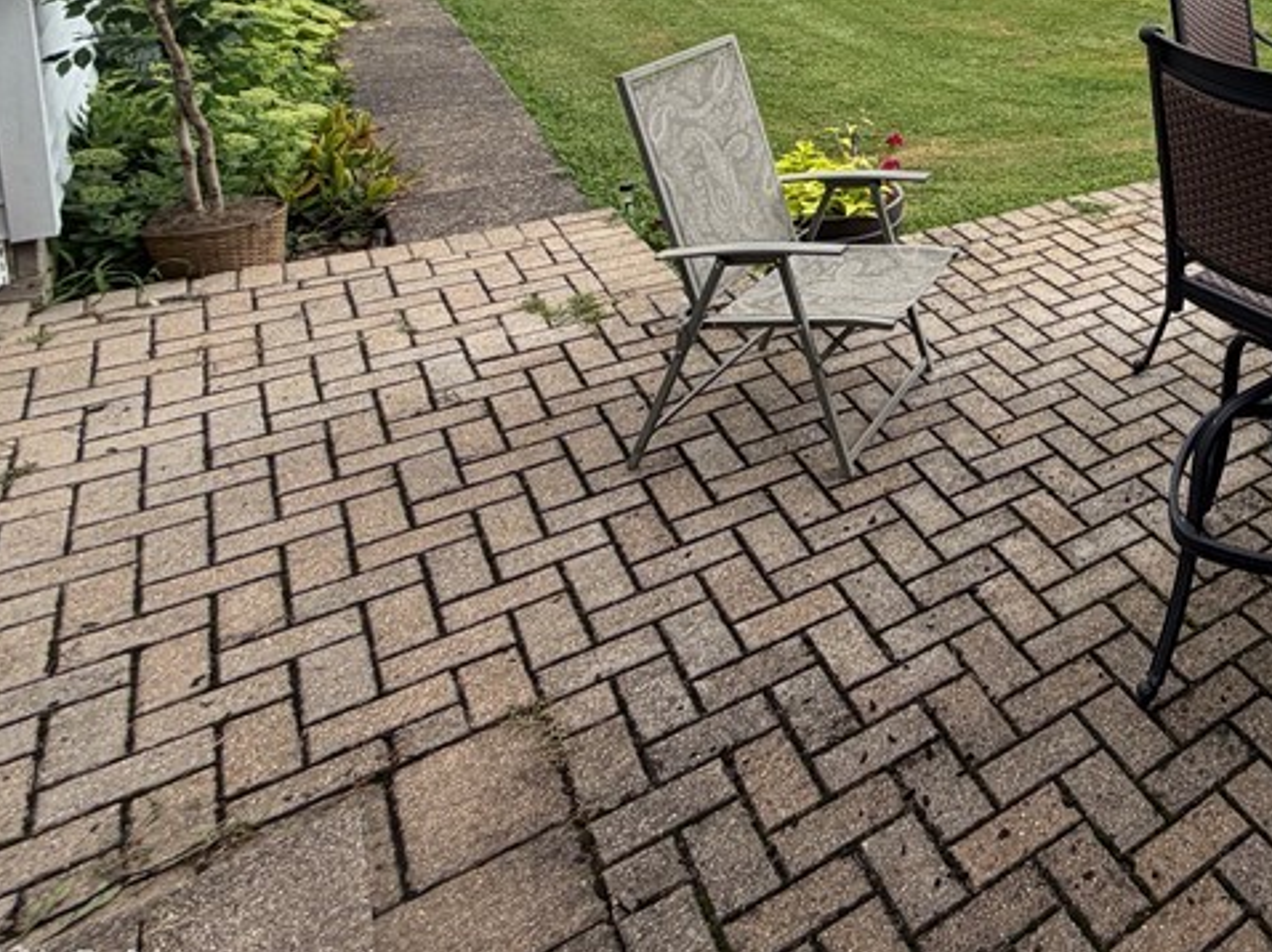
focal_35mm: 30
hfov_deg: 47.2
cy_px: -5
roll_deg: -3.8
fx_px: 1102
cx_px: 1333
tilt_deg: -10.5
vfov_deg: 40.7
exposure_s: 1/789
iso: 25
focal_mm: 2.22
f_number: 2.2
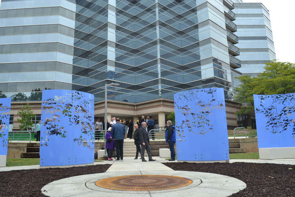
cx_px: 148
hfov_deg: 67.4
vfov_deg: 47.9
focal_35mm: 27
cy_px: 98
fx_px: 221
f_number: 5.6
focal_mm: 18
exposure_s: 1/125
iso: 100
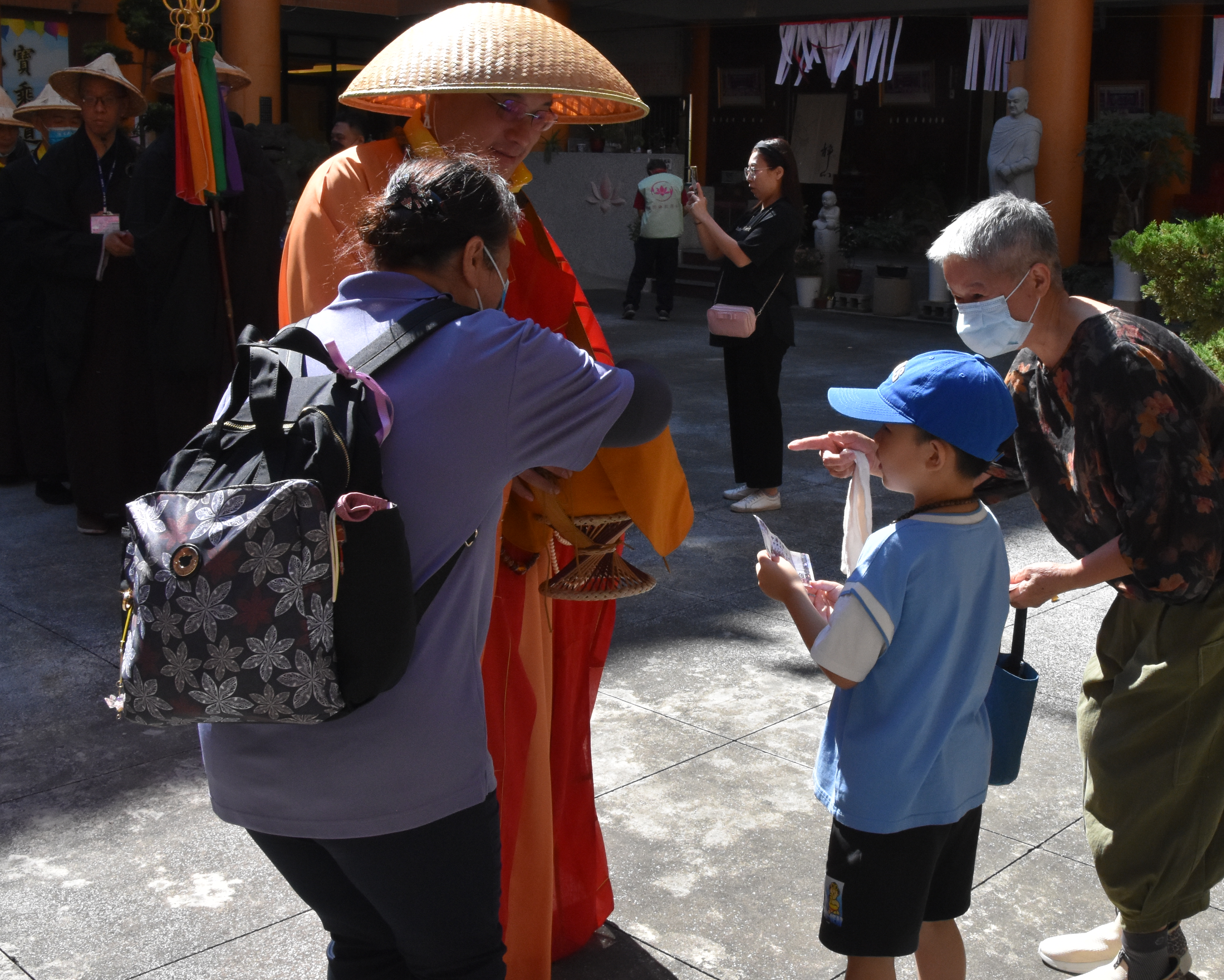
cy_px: 439
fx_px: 1413
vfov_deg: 38.2
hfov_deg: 46.5
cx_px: 750
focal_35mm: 39
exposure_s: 1/640
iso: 1600
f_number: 13
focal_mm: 18
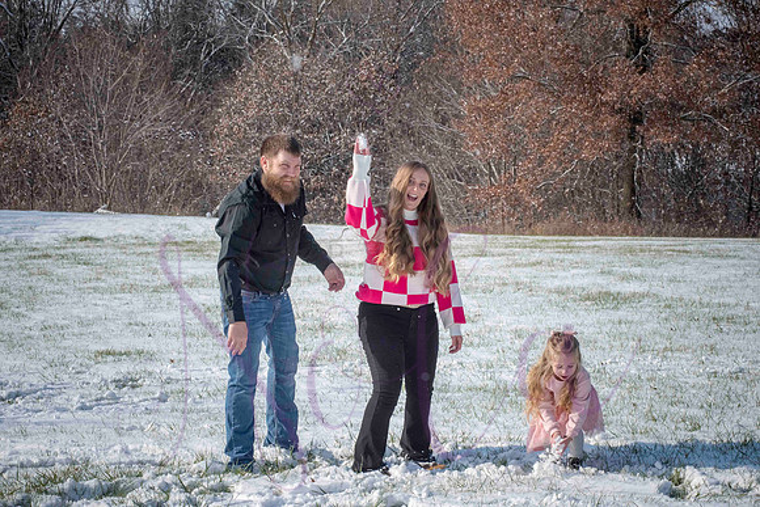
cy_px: 254
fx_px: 1689
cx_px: 380
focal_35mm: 80
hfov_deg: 25.4
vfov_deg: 17.1
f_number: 14
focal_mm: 80
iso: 640
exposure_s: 1/1000
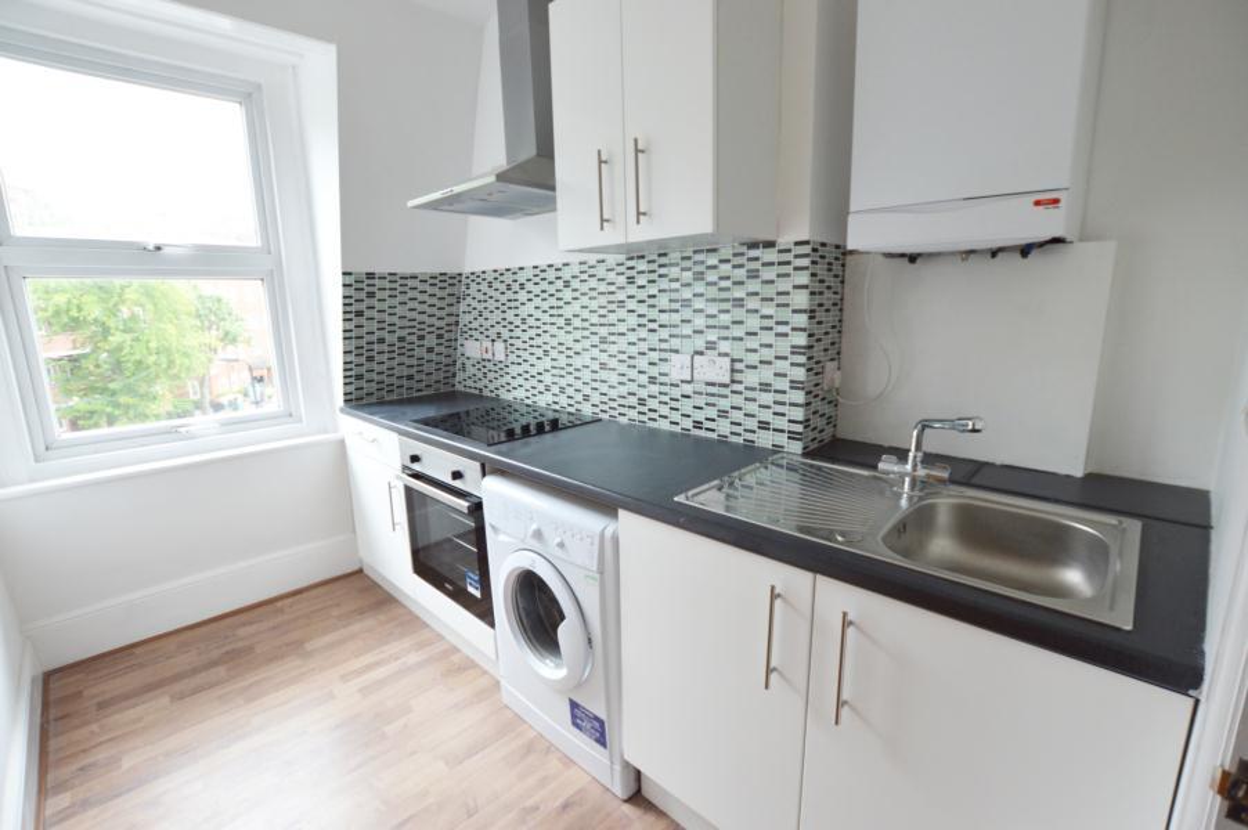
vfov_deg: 77.2
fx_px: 520
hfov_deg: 100.4
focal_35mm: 15
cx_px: 624
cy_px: 415
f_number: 4.5
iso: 400
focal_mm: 10
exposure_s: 1/80
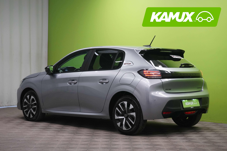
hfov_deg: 28.8
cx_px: 114
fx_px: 441
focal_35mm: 70
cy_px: 76
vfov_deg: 19.5
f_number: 9
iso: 2000
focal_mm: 70
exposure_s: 1/25
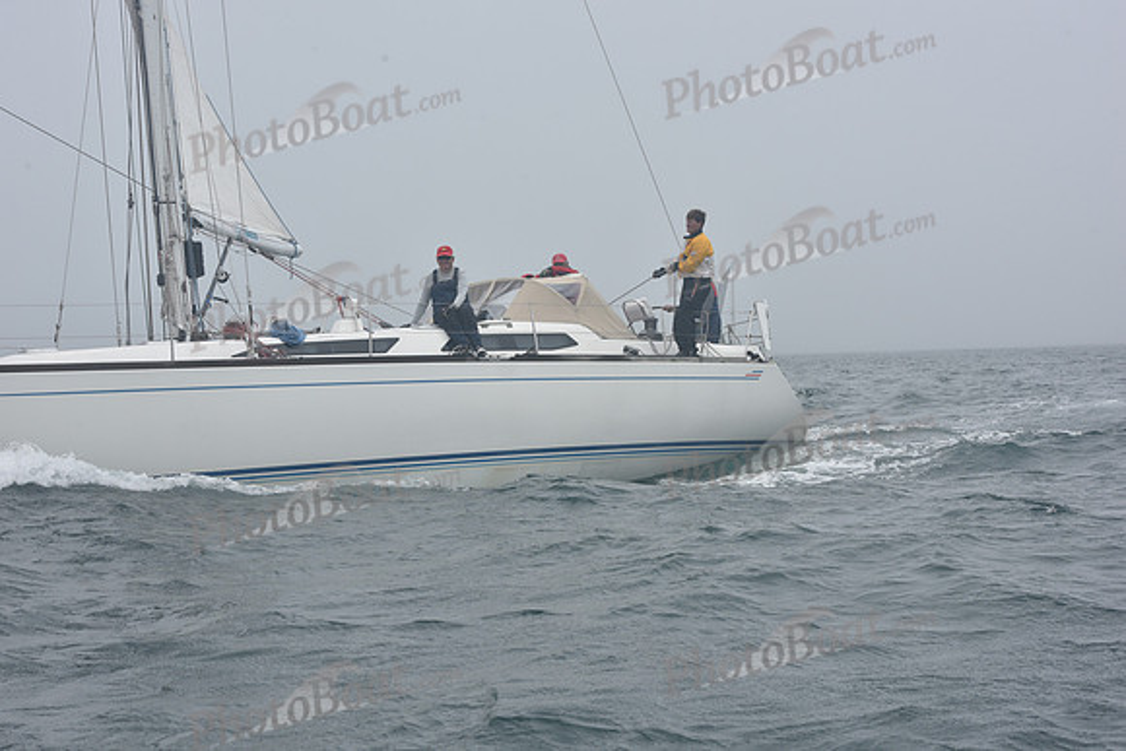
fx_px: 2190
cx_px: 563
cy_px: 376
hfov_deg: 28.8
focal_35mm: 70
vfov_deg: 19.5
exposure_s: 1/800
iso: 250
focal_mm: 70
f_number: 11
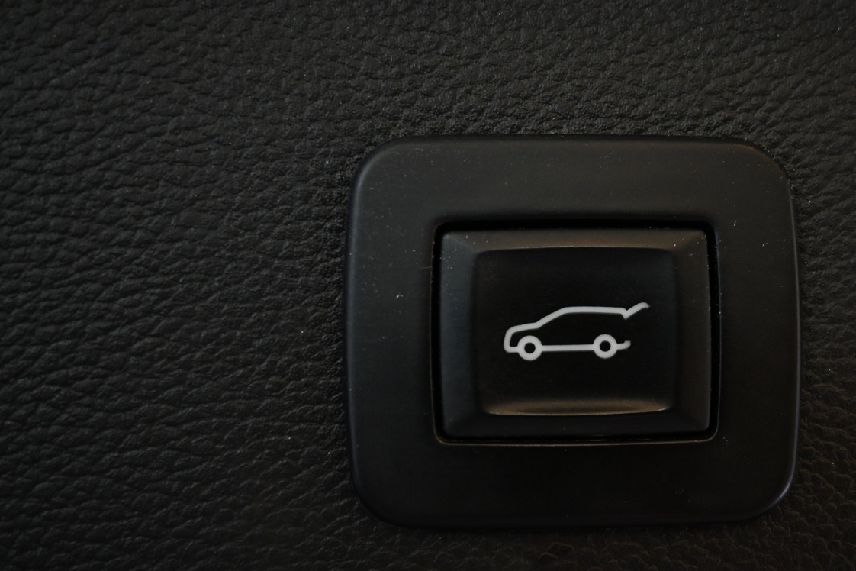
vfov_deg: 26.0
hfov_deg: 37.7
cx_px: 578
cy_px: 318
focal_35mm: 52
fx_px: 1236
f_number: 4.2
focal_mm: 24
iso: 1100
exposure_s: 1/40
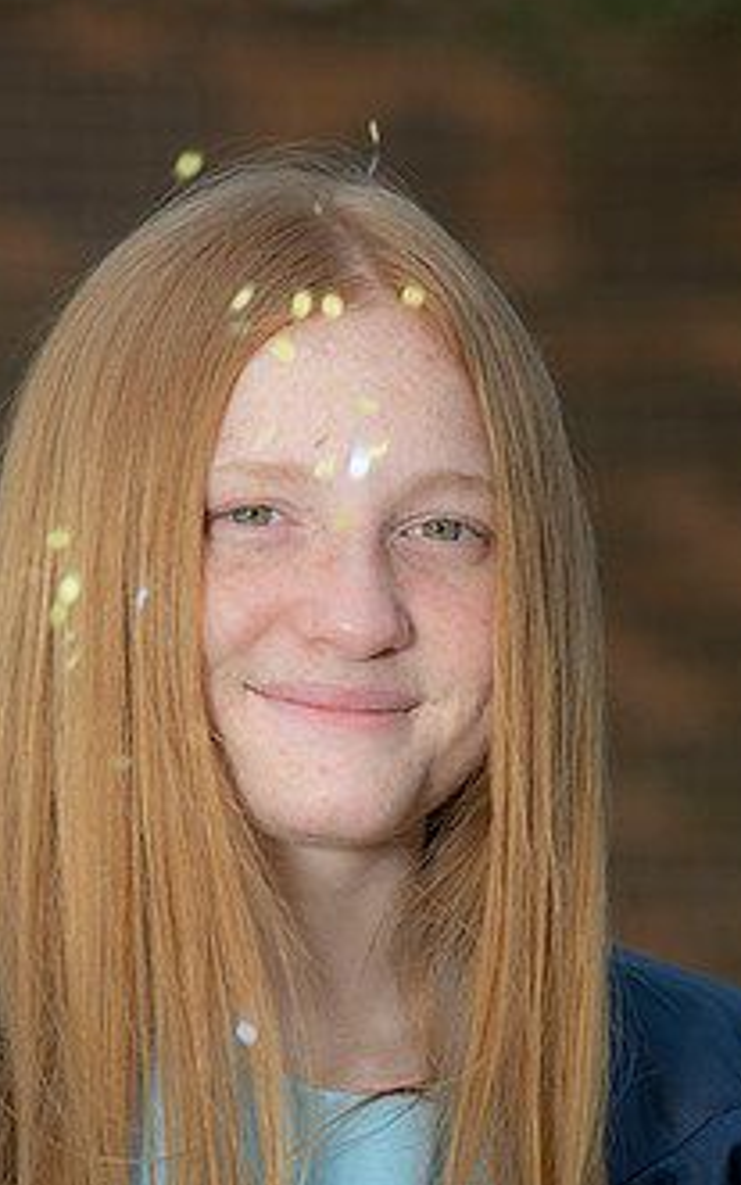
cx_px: 573
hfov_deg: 4.3
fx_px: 9786
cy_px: 591
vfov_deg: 6.9
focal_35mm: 303
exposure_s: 1/250
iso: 80
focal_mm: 170
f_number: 6.3
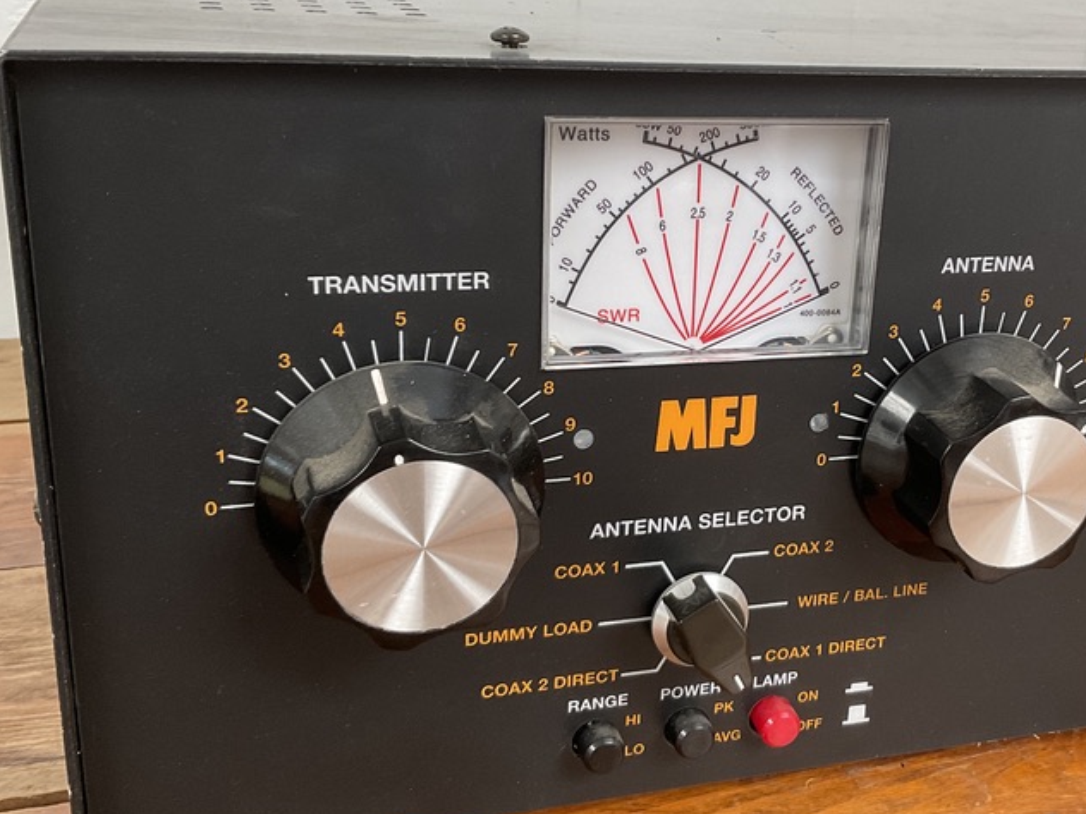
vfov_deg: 30.9
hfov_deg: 39.9
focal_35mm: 47
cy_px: 397
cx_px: 735
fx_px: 1475
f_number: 1.8
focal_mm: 3
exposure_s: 1/122
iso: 50
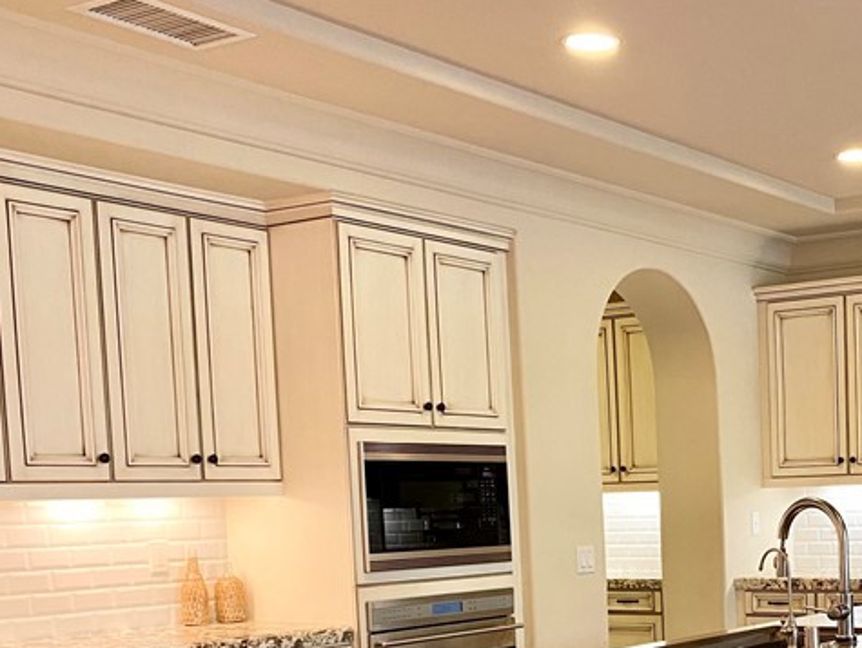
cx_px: 802
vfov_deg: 25.1
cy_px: 626
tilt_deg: -5.2
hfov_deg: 32.3
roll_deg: +1.7
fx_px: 1396
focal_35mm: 56
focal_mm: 4.25
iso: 200
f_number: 1.8
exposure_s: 1/60
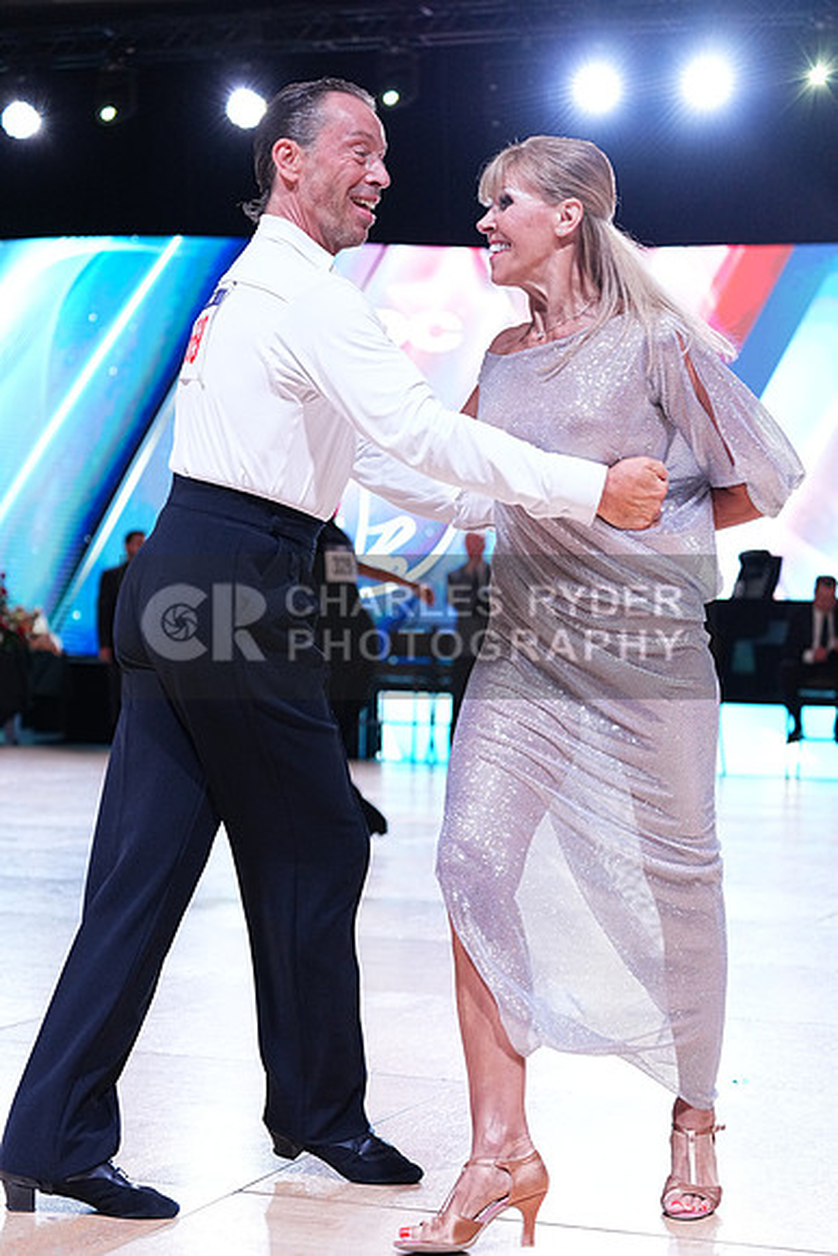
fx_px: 2443
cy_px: 628
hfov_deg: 19.5
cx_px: 419
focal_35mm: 70
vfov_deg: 28.8
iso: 2000
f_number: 4
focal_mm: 70
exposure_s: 1/400
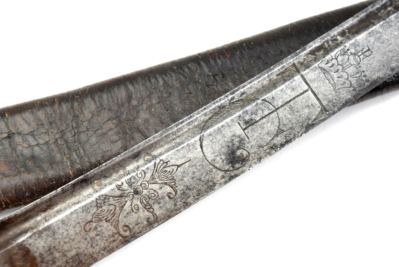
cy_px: 134
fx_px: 915
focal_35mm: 82
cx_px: 200
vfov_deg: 16.6
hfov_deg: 24.6
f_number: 5.6
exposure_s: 1/1600
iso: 1600
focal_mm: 55
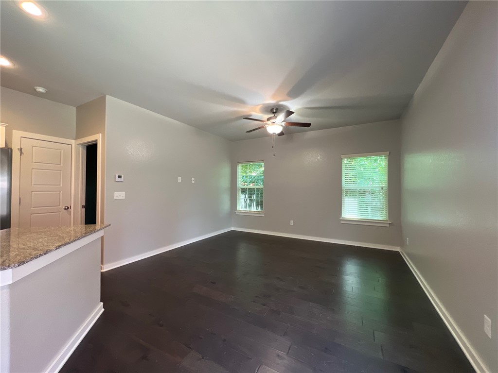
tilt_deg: +0.8
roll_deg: -0.2
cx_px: 249
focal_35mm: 13
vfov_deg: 89.9
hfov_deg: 106.2
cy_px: 186
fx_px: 187
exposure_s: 1/60
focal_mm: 1.57
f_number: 1.8
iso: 250
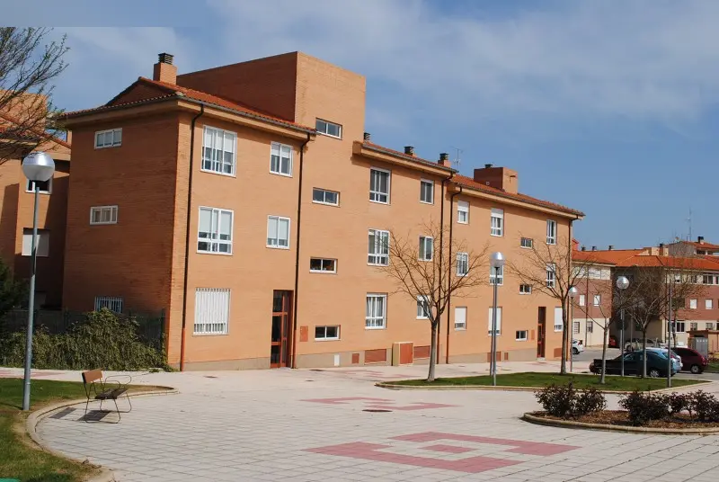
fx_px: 780
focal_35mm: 39
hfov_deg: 49.5
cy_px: 241
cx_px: 360
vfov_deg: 34.3
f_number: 9
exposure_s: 1/320
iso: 100
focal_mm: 26
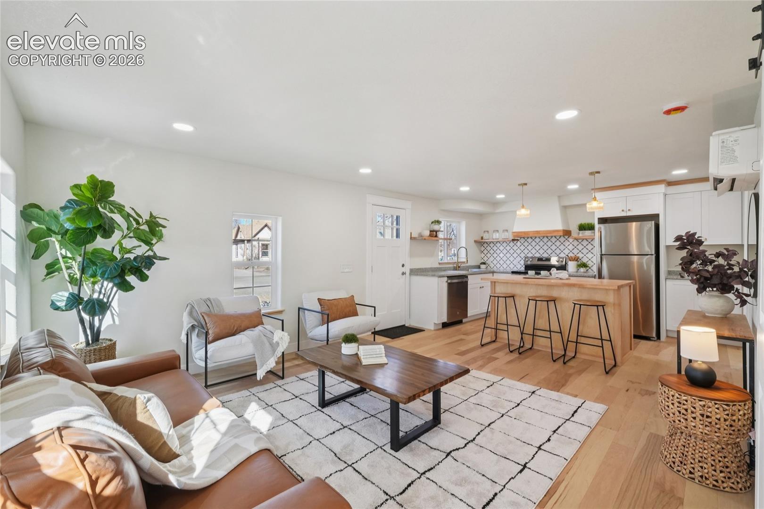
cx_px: 382
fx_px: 318
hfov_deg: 100.4
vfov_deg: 77.3
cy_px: 254
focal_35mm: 15
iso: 800
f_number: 8
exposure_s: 1/60
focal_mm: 10
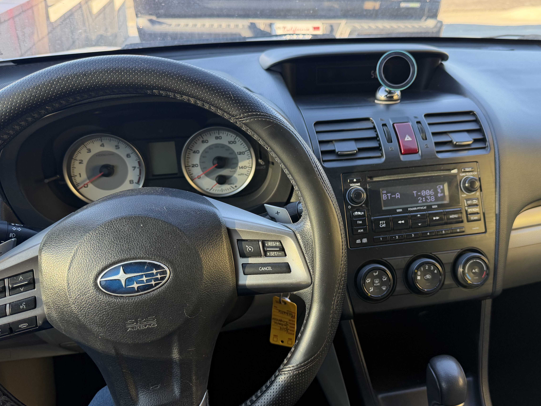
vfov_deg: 46.8
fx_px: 469
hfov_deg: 59.5
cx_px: 324
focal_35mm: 30
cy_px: 205
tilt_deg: -29.3
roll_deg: -4.5
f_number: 1.78
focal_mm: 6.76
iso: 100
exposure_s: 1/121
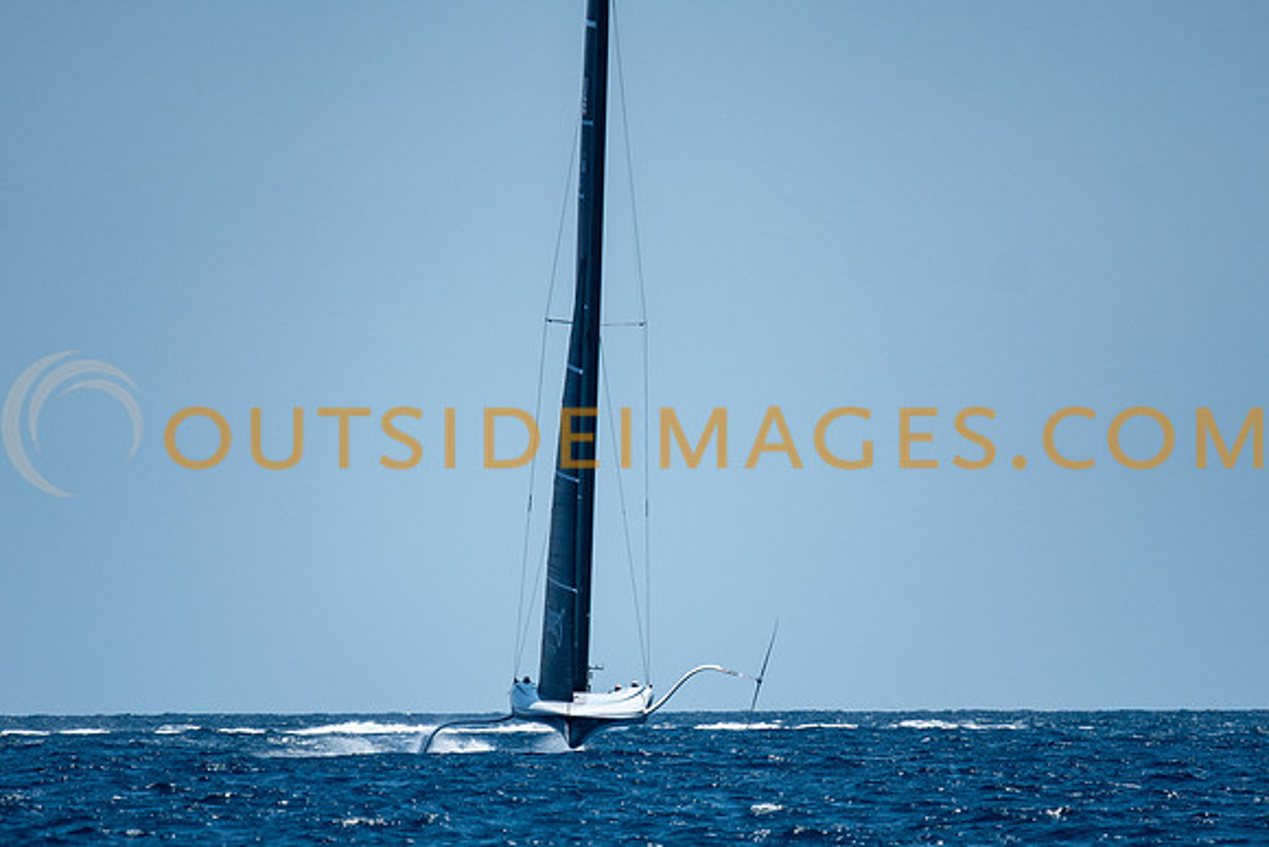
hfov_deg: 3.5
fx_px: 20642
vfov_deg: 2.3
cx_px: 632
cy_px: 537
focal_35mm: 585
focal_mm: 300
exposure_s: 1/3200
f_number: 4
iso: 200
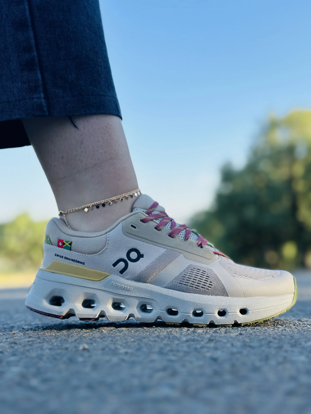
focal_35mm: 48
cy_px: 207
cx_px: 156
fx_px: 575
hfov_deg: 30.3
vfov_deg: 39.7
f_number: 1.78
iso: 100
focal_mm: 6.86
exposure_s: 1/2114
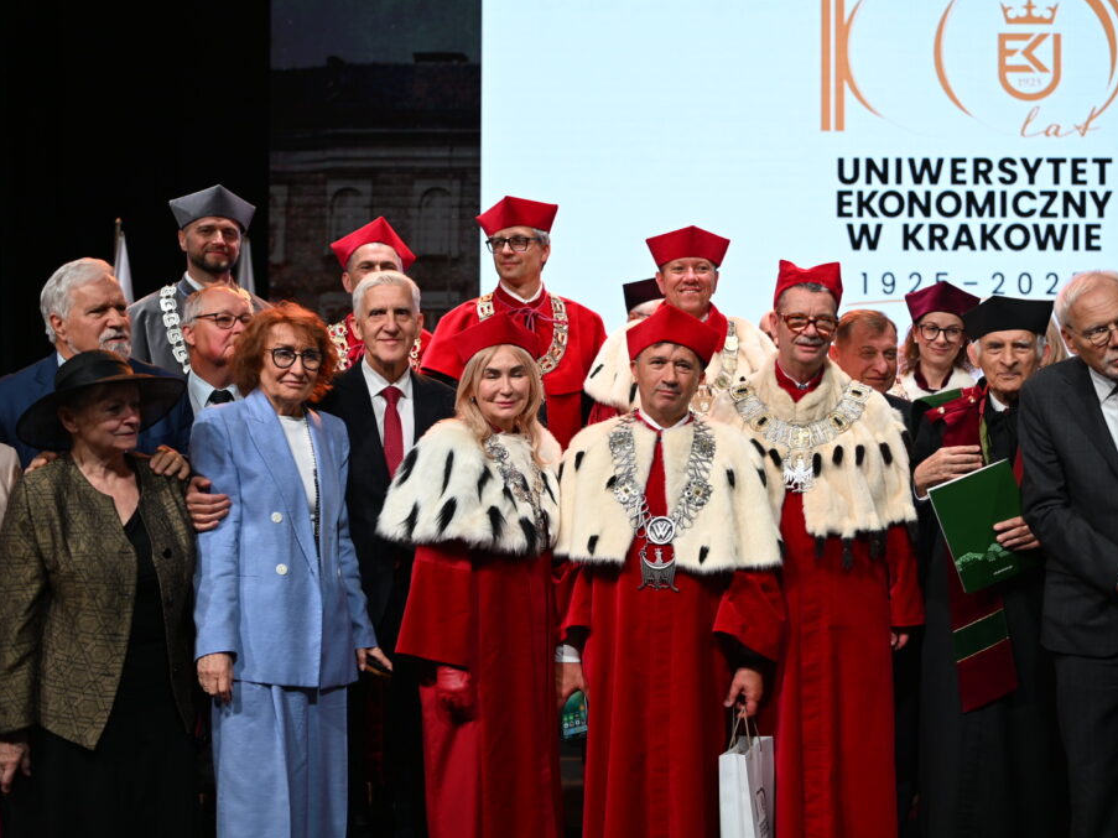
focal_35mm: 48
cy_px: 421
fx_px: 1550
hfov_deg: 39.6
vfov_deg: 30.3
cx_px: 630
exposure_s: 1/160
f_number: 2.1
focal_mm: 44
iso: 360
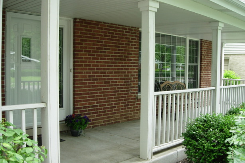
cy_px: 88
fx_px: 279
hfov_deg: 47.4
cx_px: 122
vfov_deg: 32.6
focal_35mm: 41
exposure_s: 1/102
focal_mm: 7.8
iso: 64
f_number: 2.8
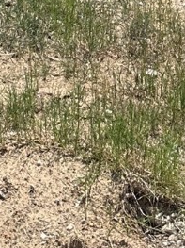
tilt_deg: +1.1
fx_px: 998
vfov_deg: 10.7
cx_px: 25
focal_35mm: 140
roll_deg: -3.6
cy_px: -450
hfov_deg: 10.5
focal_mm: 6.86
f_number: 1.78
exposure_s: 1/3356
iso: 80
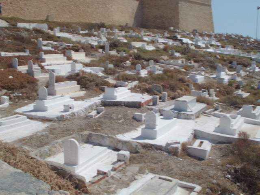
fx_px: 330
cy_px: 98
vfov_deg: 32.9
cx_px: 130
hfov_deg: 42.9
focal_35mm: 44
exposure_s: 1/200
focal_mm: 7.9
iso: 64
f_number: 10.5
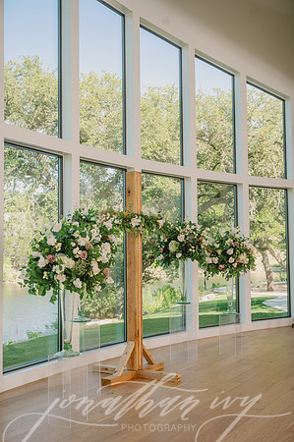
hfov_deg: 31.1
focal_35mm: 43
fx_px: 528
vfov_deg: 45.5
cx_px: 147
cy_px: 221
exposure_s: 1/200
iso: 125
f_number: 4
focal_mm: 43
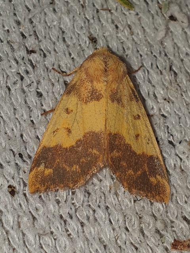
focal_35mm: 26
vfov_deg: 67.3
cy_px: 126
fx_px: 190
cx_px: 95
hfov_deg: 53.1
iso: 50
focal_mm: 4.3
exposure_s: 1/1222
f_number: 2.4
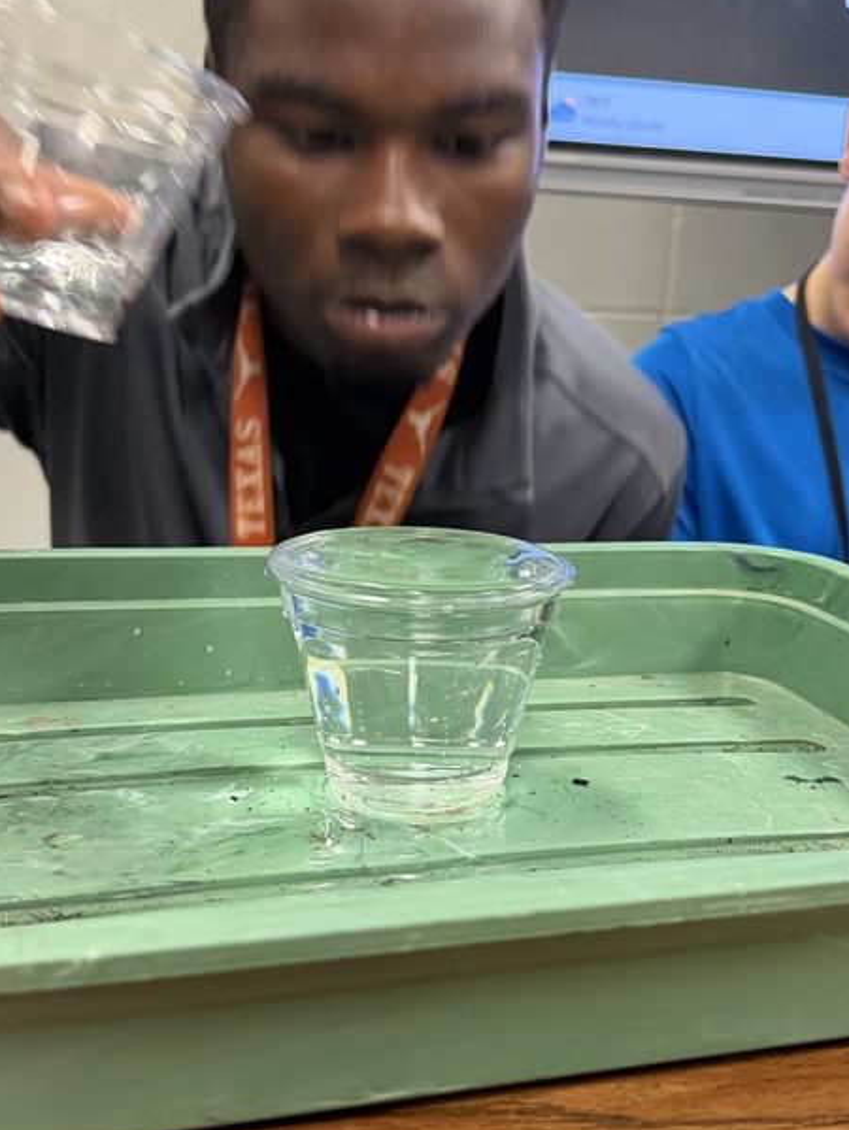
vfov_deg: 45.6
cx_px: 506
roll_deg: -4.2
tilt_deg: -16.7
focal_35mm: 41
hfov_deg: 35.1
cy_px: 641
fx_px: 1339
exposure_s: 1/60
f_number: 1.78
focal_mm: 6.76
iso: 500
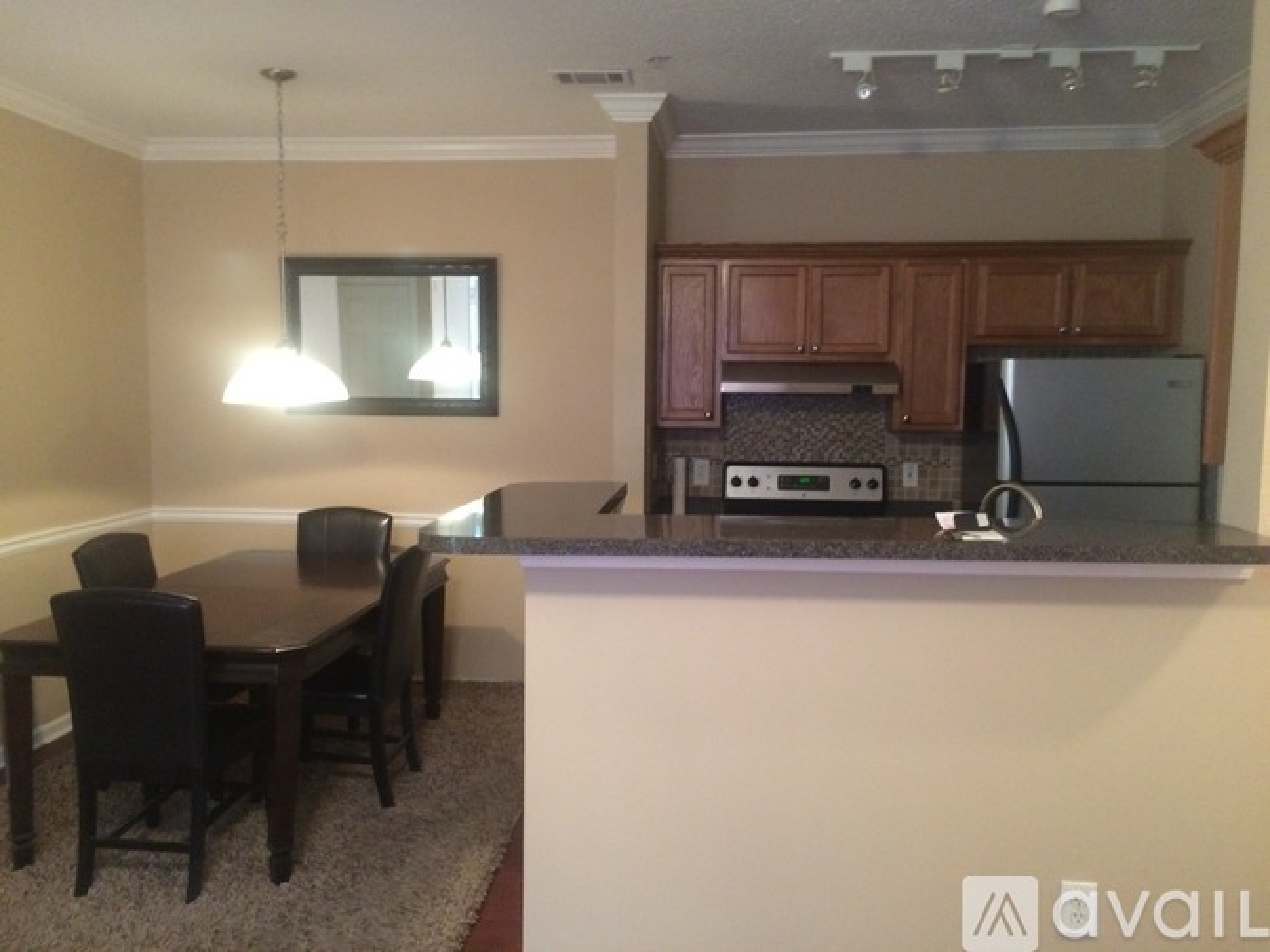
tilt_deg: -4.5
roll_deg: -0.1
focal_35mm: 29
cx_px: 635
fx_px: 1064
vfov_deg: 48.2
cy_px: 476
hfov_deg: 61.7
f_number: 2.2
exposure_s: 1/15
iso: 320
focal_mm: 4.15
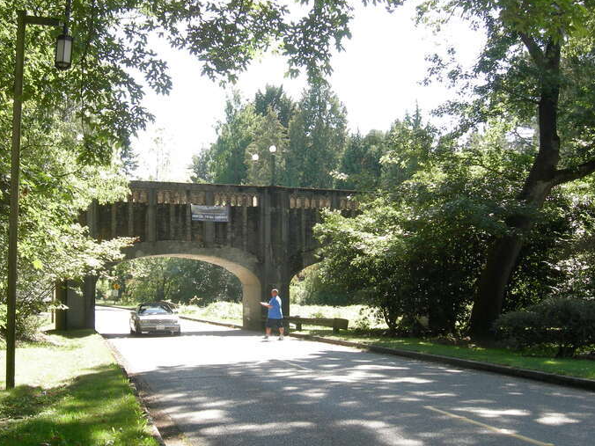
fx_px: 773
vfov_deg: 32.2
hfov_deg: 42.1
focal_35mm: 45
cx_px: 276
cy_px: 224
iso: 64
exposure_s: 1/61
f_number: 4.4
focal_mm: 8
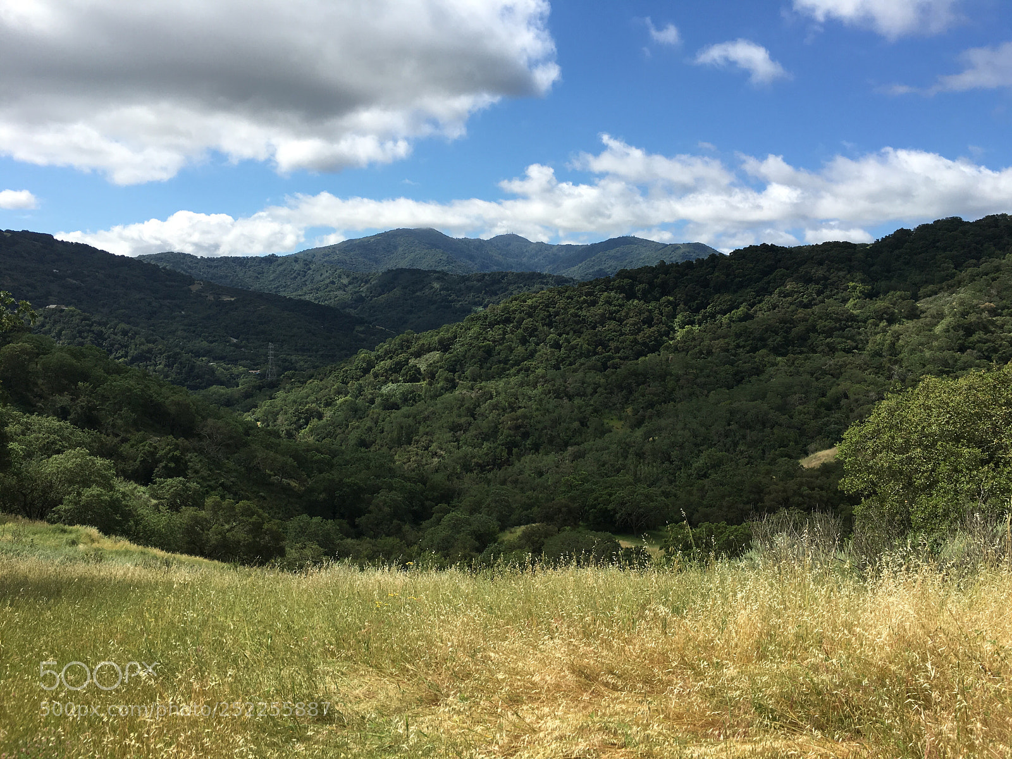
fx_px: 848
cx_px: 506
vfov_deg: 48.2
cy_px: 380
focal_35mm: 29
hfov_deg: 61.7
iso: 25
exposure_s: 1/1637
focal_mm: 4.15
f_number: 2.2
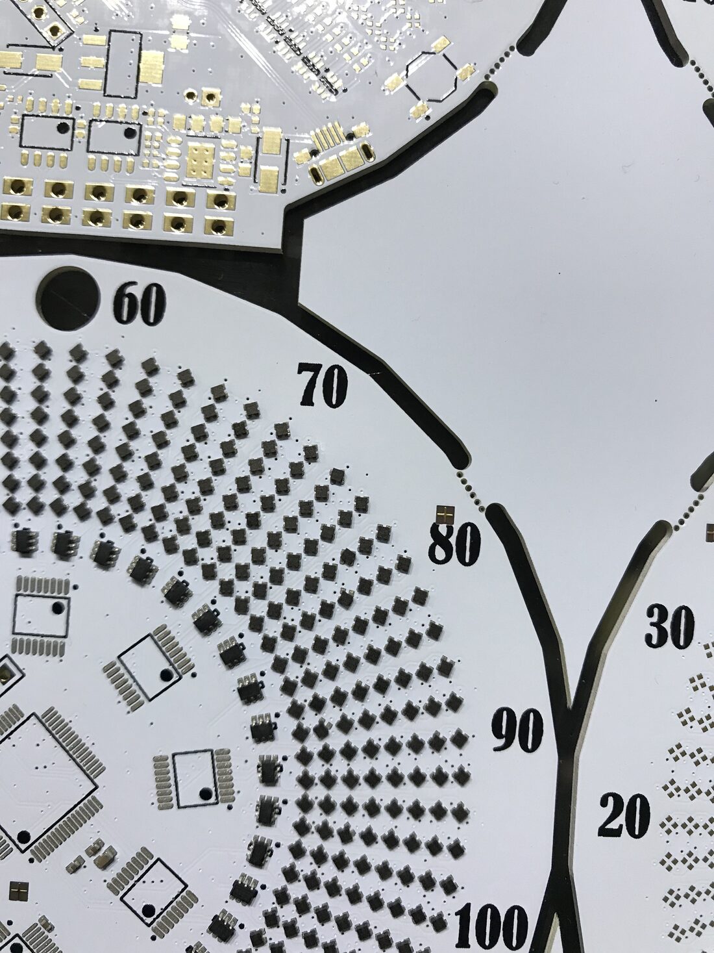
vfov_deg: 63.4
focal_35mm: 28
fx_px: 770
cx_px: 357
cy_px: 476
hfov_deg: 49.7
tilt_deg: -87.4
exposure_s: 1/30
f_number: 1.8
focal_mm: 3.99
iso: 32
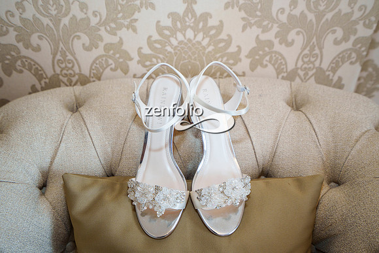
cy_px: 126
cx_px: 190
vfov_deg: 37.5
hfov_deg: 54.0
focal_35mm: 35
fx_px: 372
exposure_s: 1/80
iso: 800
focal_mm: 35
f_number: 4
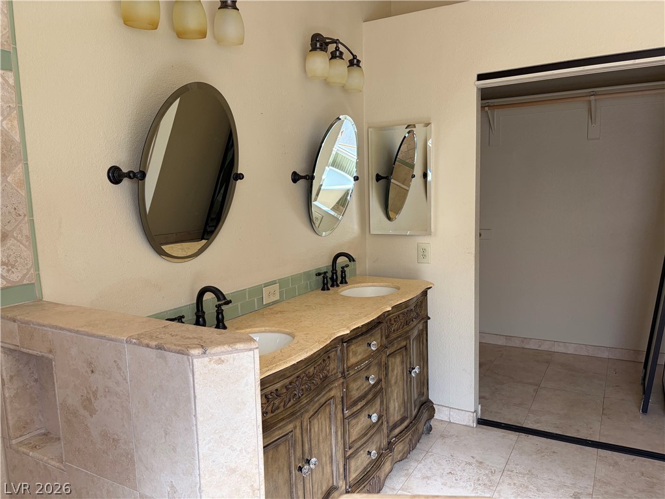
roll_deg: +1.5
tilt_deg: -6.8
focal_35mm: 26
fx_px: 499
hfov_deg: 67.3
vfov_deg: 53.1
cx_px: 332
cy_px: 250
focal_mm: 5.96
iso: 100
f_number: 1.6
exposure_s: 1/198
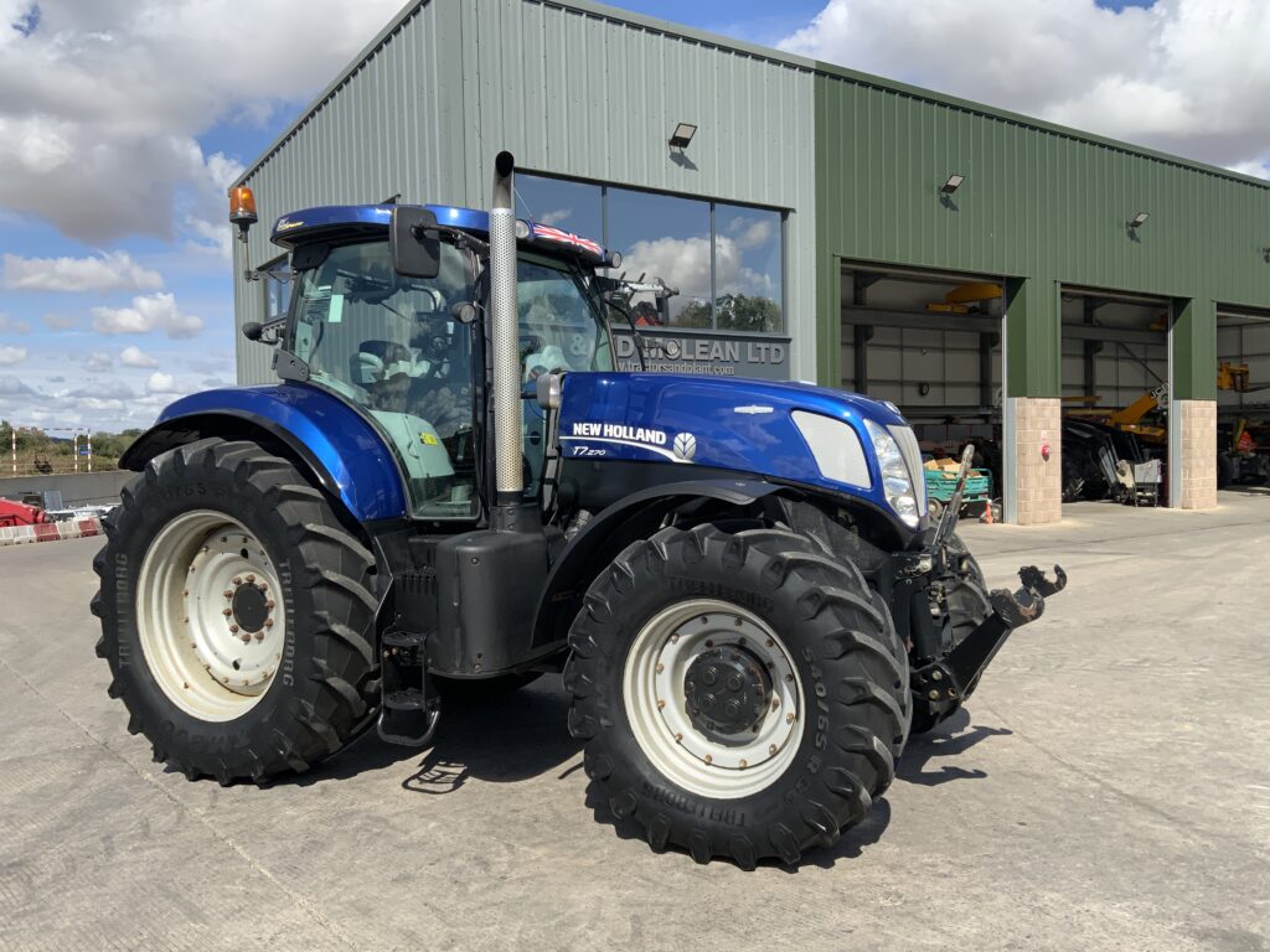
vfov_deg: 48.2
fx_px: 1064
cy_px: 476
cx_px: 635
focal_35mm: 29
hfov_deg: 61.7
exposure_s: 1/1534
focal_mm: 3
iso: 16
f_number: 1.8
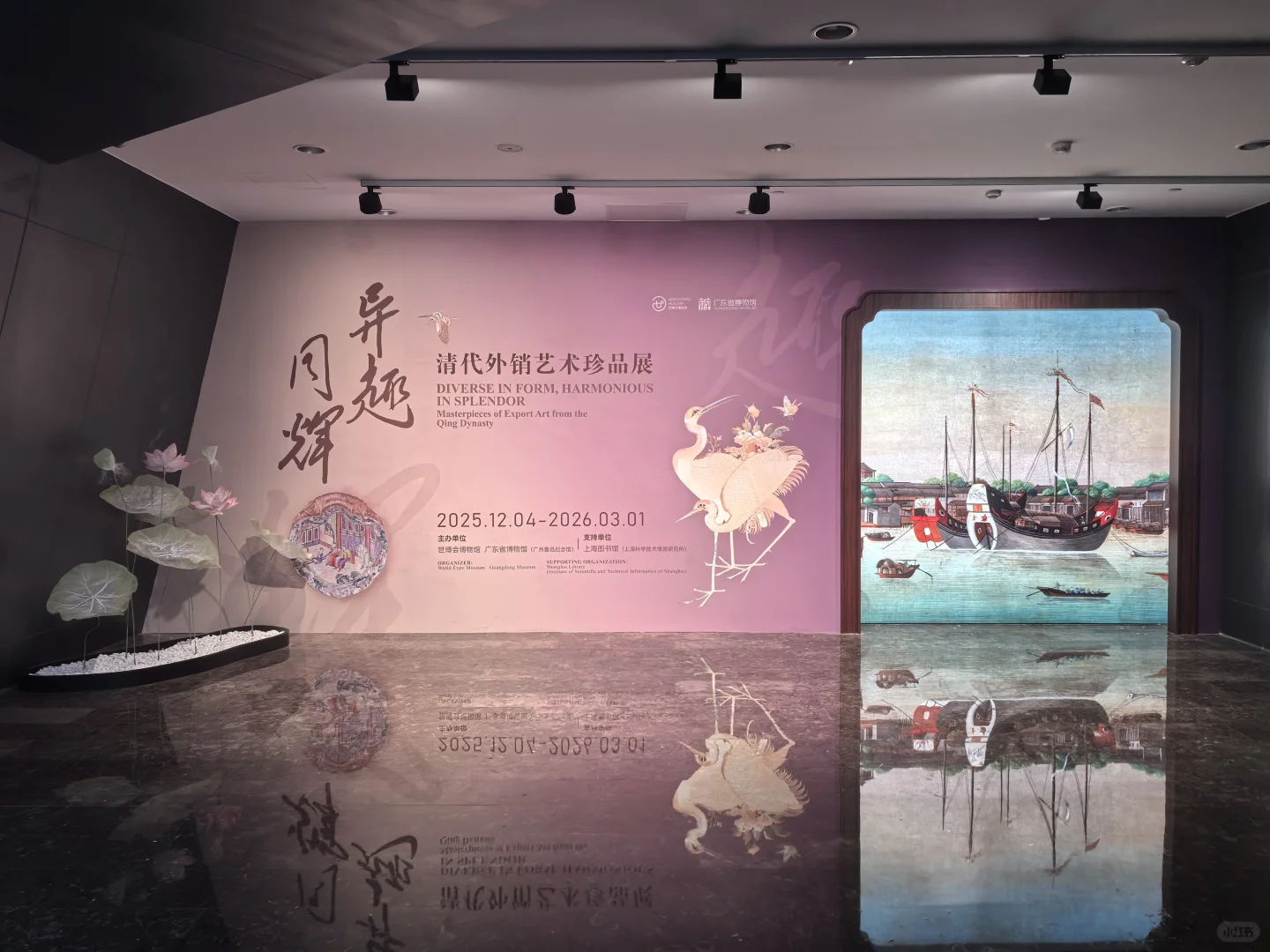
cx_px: 635
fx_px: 991
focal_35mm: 27
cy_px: 476
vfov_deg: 51.4
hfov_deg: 65.3
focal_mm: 5.75
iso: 400
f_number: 4
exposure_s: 1/33.3
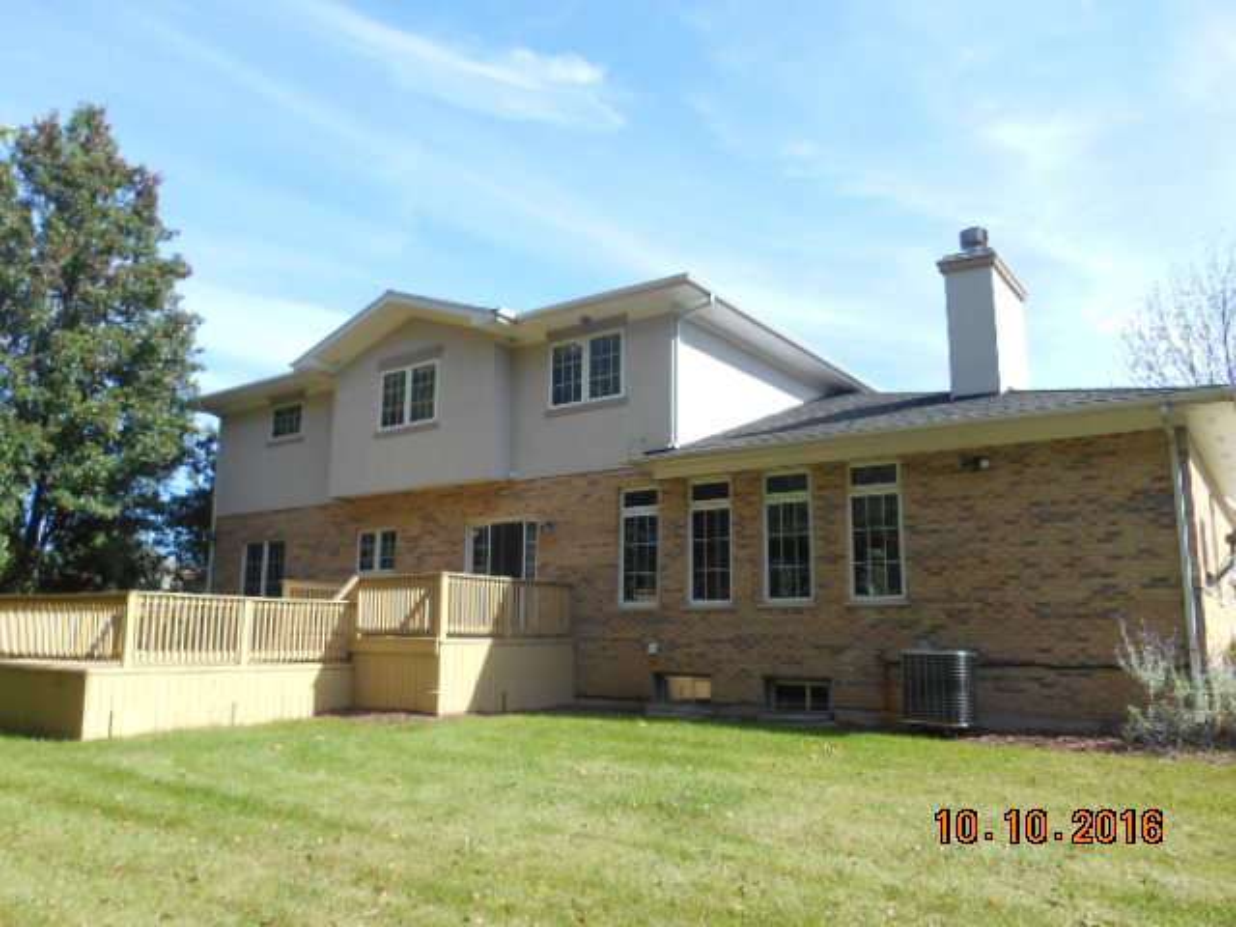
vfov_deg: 53.1
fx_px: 928
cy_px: 464
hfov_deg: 67.3
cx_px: 618
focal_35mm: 26
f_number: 3.4
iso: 80
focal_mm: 4.7
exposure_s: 1/400
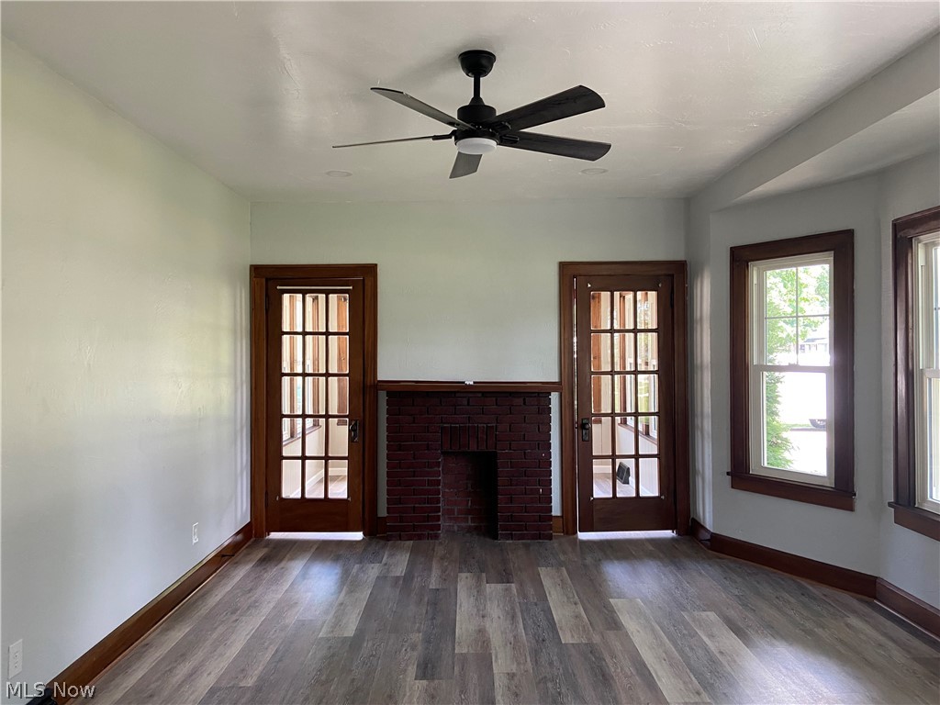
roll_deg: +0.0
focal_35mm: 26
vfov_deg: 53.1
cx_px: 470
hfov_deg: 67.3
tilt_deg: +0.7
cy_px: 352
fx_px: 706
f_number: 1.8
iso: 125
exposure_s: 1/63
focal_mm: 4.25
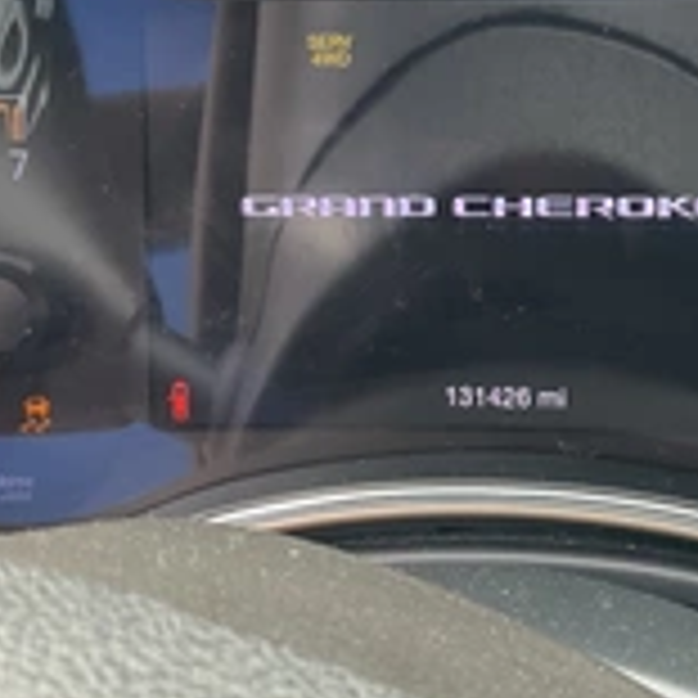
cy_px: 216
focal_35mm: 66
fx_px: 1506
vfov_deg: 25.9
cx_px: 518
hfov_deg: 25.8
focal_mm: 3
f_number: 1.8
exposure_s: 1/85
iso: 64
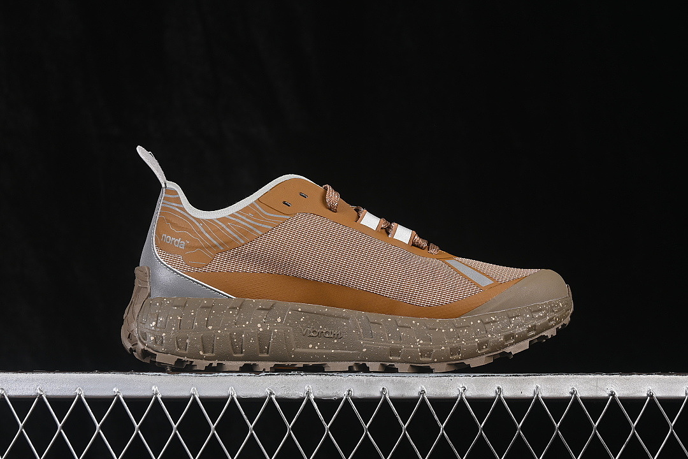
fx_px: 1433
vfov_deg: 18.2
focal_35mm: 75
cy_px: 230
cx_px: 344
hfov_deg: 27.0
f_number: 7.1
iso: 160
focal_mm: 50
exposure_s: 1/80
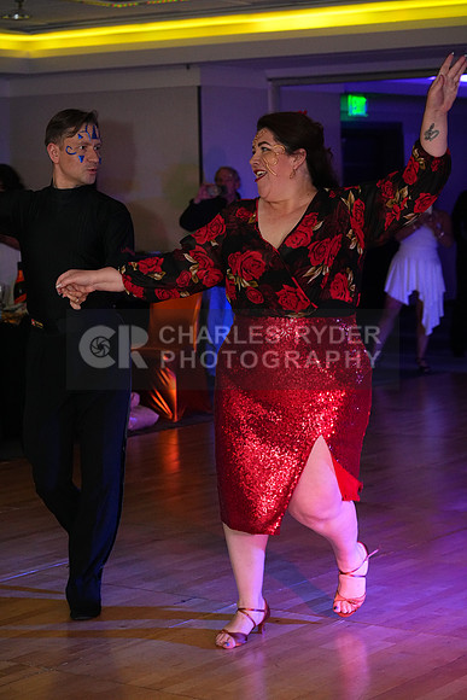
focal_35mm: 88
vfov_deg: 23.1
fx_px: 1711
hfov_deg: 15.5
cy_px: 350
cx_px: 234
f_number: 5
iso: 5000
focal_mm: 88
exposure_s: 1/250
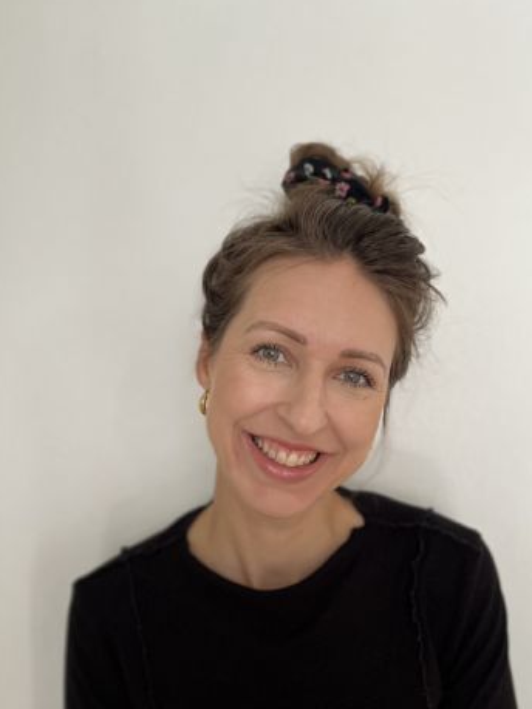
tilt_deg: -1.7
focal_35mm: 34
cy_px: 382
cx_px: 292
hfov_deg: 41.7
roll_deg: -0.4
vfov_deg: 53.9
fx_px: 697
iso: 100
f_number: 1.6
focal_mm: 5.1
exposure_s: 1/50
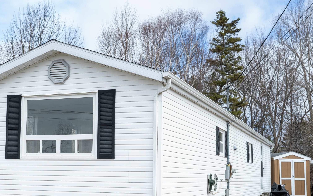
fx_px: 503
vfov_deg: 21.8
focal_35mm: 59
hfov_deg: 34.1
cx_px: 91
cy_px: 144
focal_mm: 38
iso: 200
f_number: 5
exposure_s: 1/1600
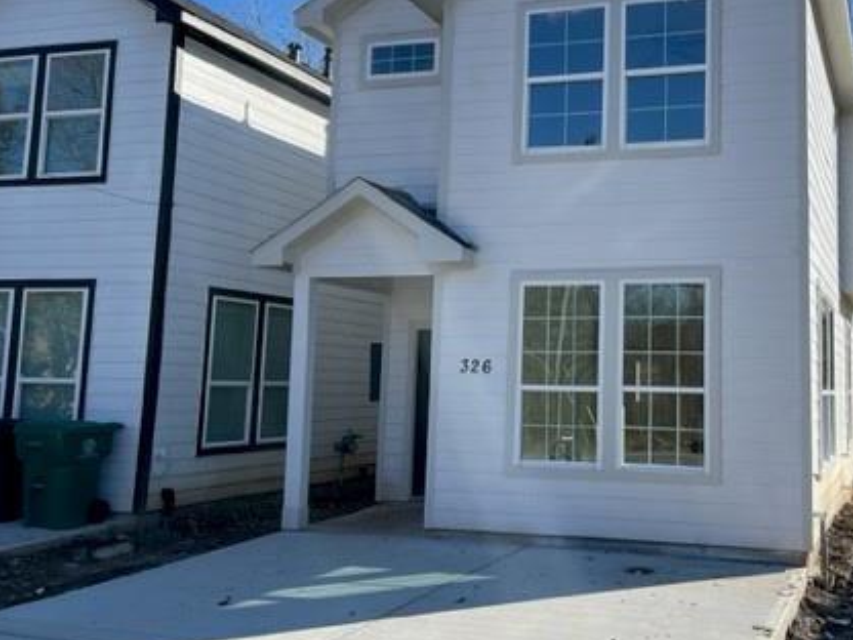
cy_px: 258
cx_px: 605
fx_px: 986
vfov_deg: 35.8
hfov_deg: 45.7
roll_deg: -1.6
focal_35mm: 40
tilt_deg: +6.1
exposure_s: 1/2660
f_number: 1.6
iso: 32
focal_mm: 5.1
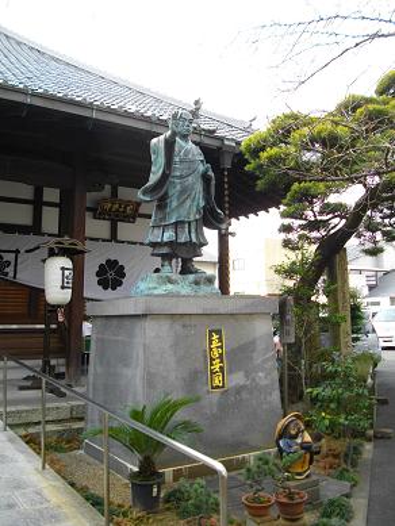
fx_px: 487
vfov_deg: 56.8
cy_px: 263
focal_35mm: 32
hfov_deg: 44.2
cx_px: 198
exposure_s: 1/200
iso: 100
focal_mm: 5.7
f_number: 2.9
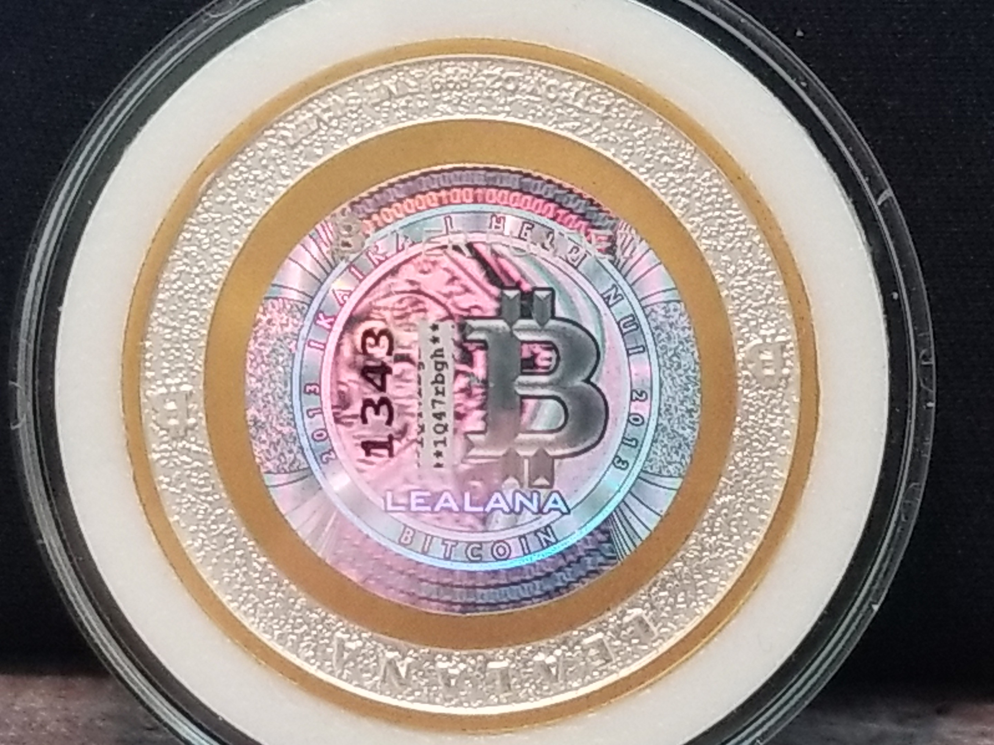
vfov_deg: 53.1
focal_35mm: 26
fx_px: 747
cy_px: 372
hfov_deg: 67.3
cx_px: 497
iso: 125
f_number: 1.7
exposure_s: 1/60
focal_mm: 4.25
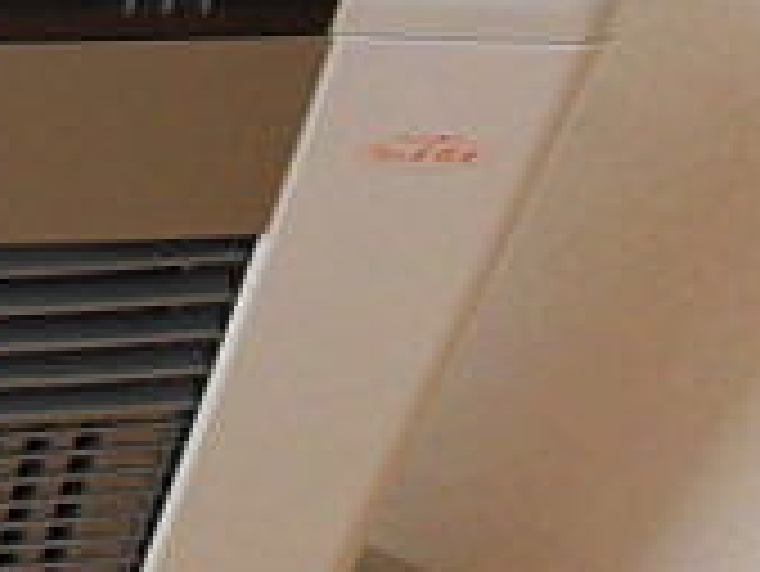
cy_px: 306
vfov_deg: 16.3
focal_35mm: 91
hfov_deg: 18.7
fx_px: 1999
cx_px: -423
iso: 125
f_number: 3.1
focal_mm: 4.3
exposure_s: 1/80
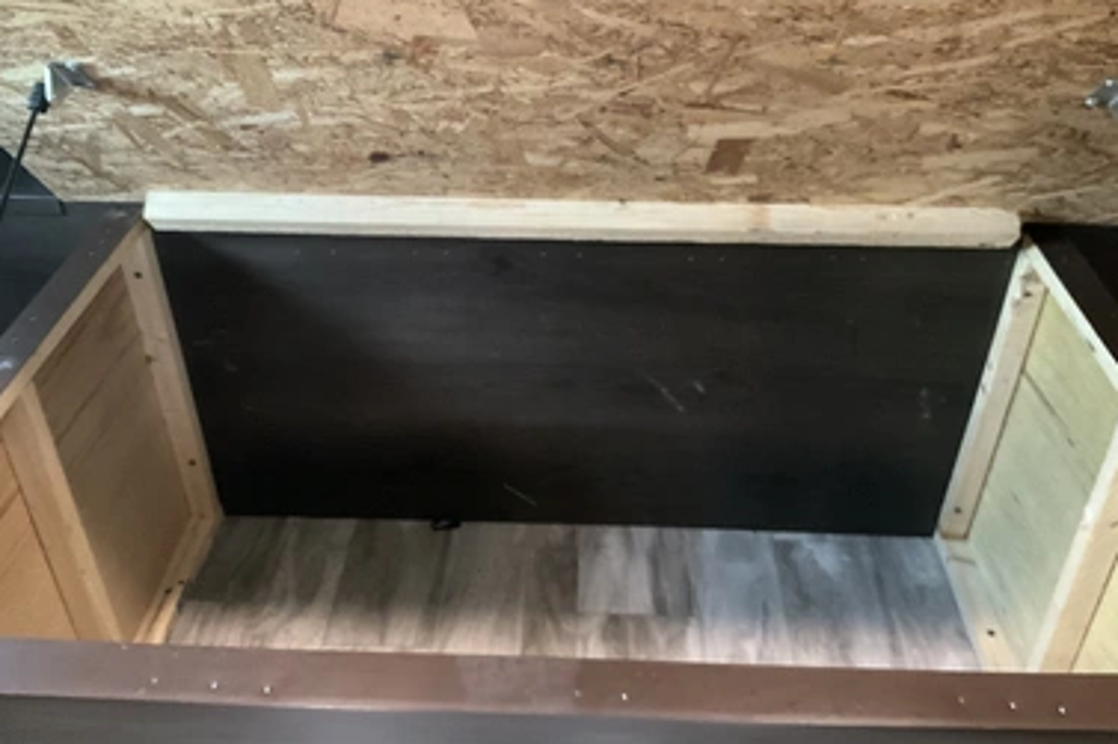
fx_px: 993
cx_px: 560
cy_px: 338
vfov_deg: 41.0
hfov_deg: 58.7
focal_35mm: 32
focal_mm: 3
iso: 500
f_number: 1.8
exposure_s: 1/30
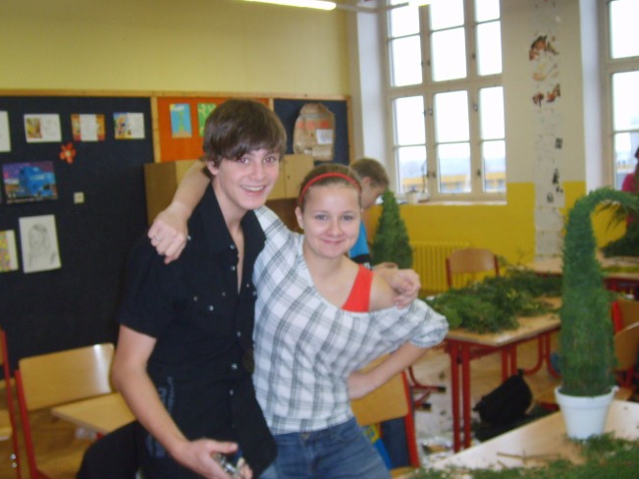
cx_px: 291
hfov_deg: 43.8
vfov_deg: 33.6
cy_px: 265
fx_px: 794
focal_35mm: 43
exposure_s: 1/45
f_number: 2.8
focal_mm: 5.8
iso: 100
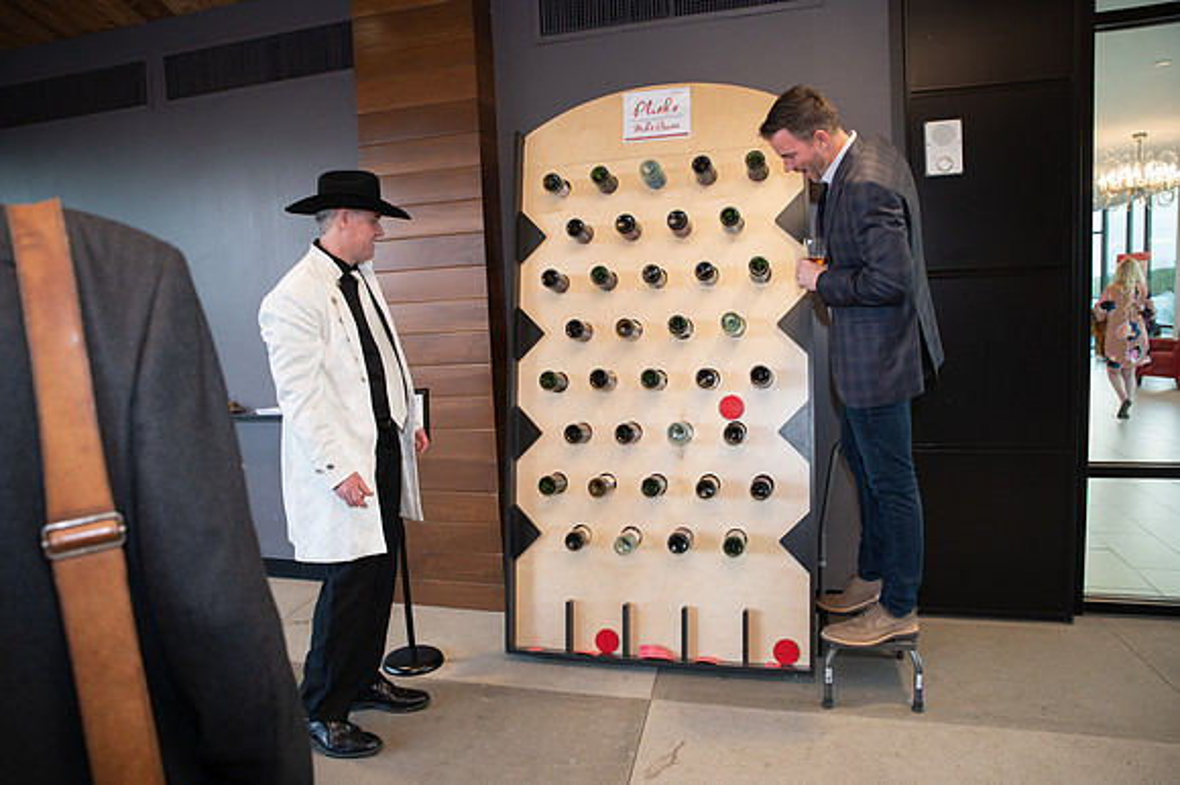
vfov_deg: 53.1
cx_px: 590
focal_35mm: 24
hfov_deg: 73.8
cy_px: 392
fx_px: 786
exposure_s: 1/125
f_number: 4
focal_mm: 24
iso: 1250
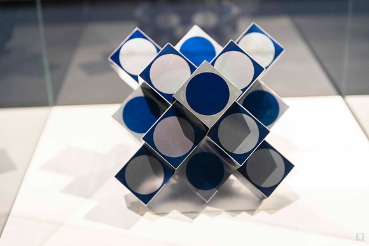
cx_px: 184
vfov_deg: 20.9
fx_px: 666
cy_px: 123
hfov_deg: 31.0
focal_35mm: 65
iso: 2500
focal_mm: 65
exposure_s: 1/125
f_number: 2.8
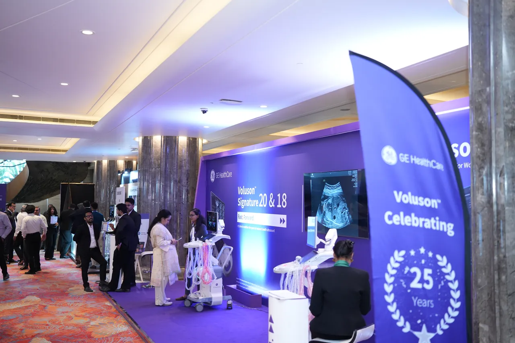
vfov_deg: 37.8
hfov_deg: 54.4
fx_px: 501
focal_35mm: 35
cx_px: 258
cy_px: 172
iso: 1250
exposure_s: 1/125
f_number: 2.2
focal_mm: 35
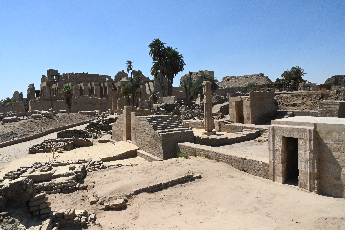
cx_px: 172
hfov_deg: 73.8
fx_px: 230
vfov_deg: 53.1
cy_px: 115
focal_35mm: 24
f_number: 22
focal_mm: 24
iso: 16000
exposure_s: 1/8000
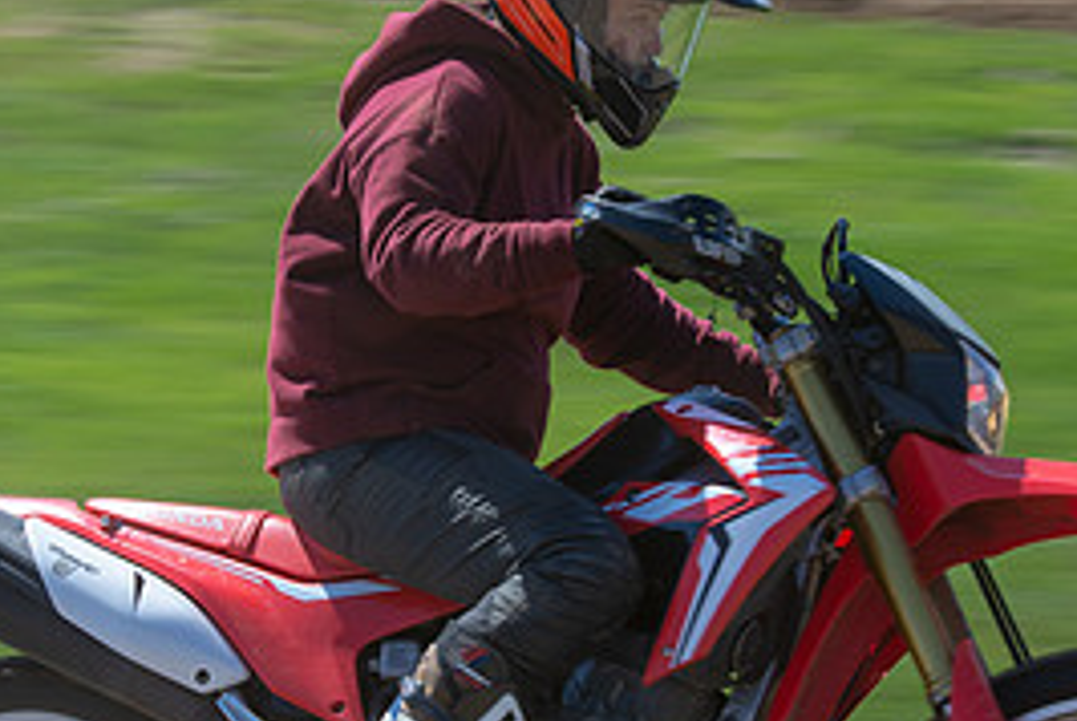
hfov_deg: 8.1
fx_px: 7637
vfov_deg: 5.4
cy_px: 456
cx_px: 538
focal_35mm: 255
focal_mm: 78
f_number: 9
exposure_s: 1/125
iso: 125
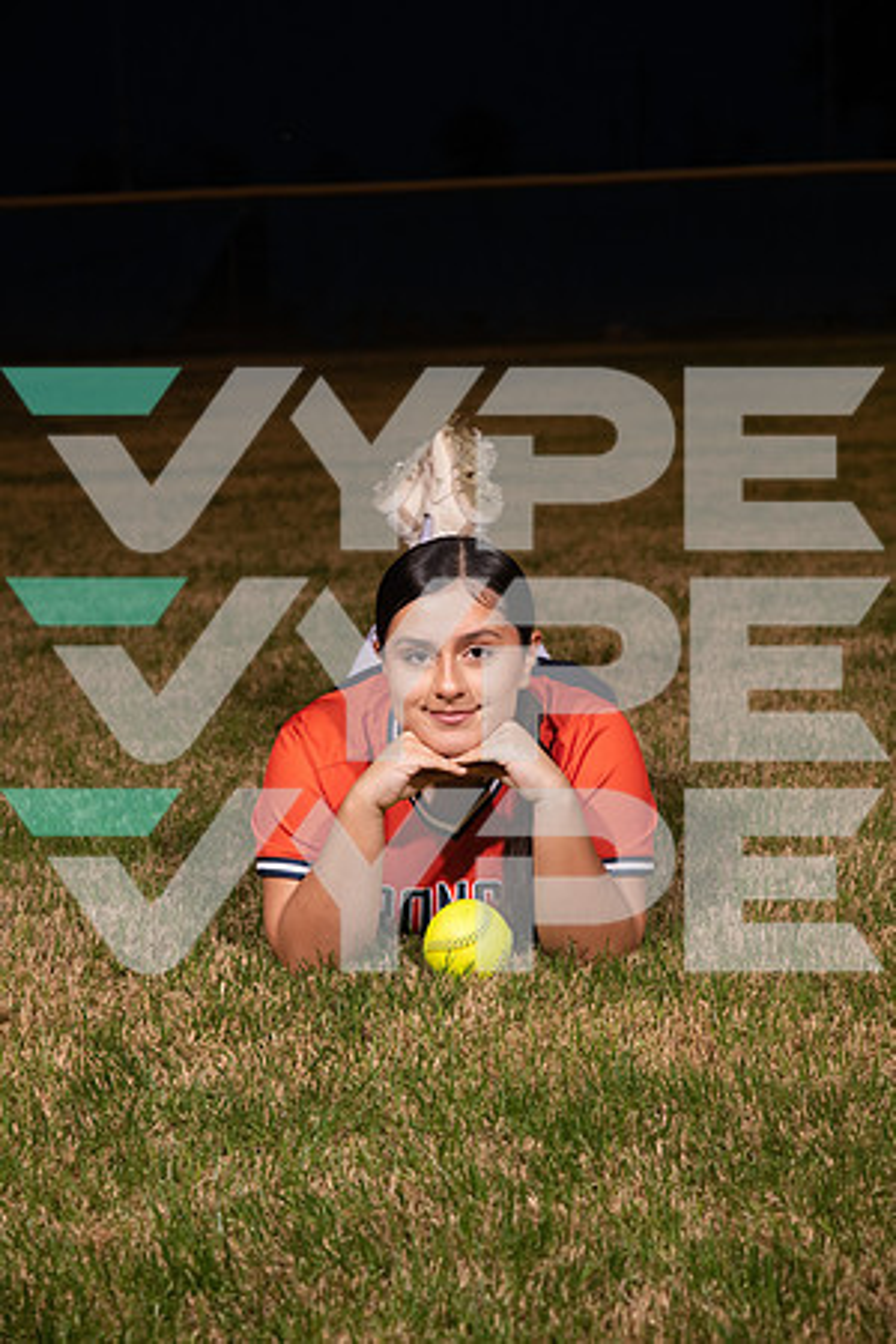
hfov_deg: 19.5
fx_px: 2613
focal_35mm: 70
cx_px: 448
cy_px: 672
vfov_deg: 28.8
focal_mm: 70
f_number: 6.3
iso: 800
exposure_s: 1/320
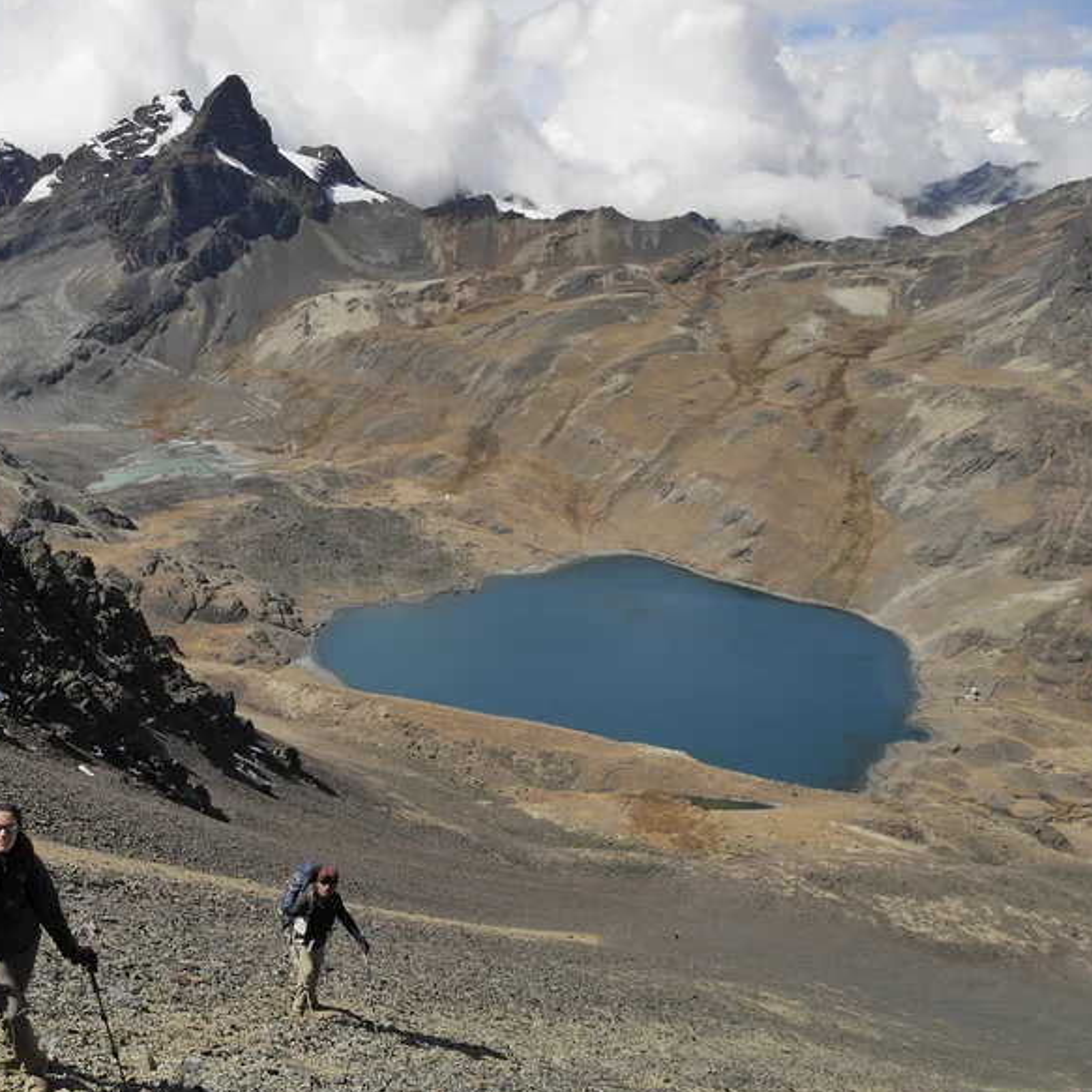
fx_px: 1213
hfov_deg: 47.7
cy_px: 542
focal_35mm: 34
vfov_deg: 48.5
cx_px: 363
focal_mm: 14
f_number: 14
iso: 200
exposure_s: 1/200
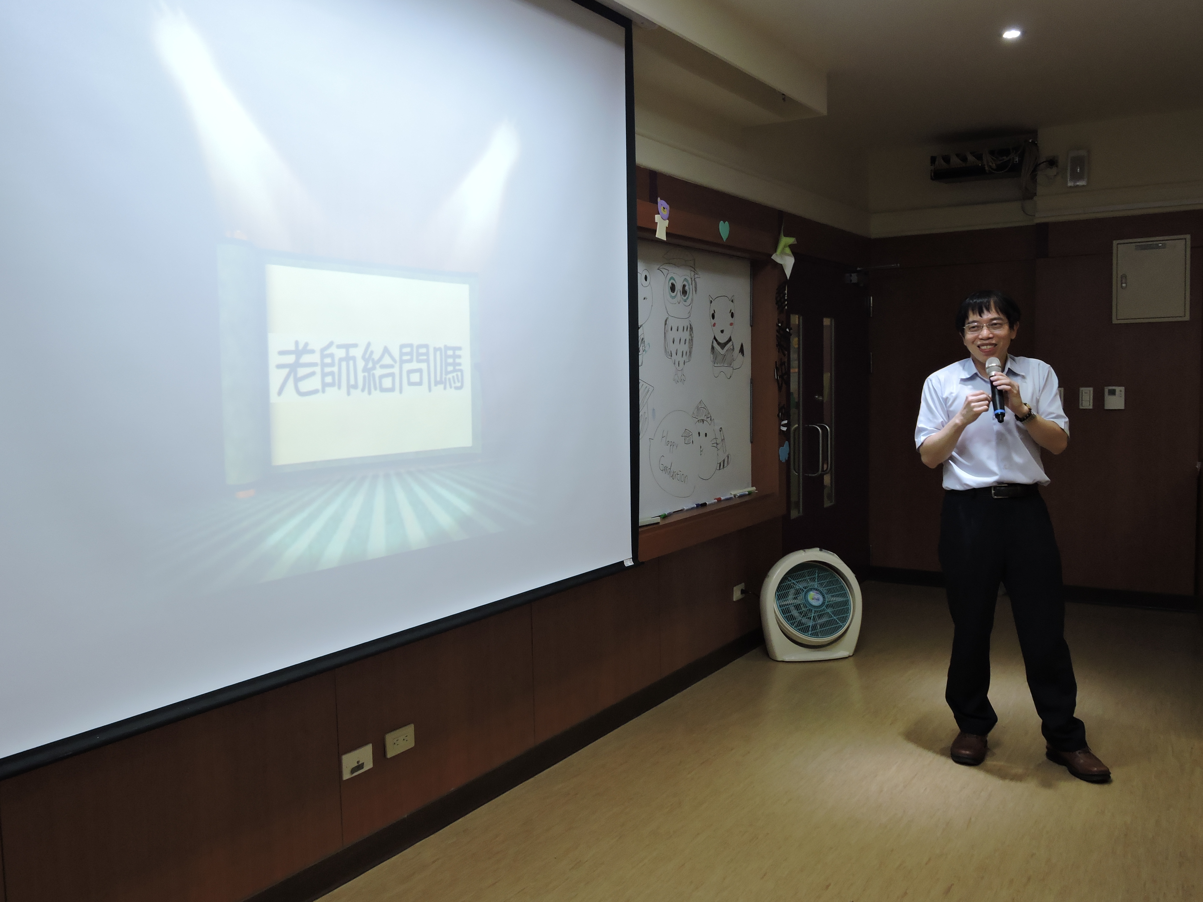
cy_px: 451
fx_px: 1043
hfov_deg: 60.0
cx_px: 602
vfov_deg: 46.8
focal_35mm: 30
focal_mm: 5.4
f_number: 3.5
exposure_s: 1/30
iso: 220
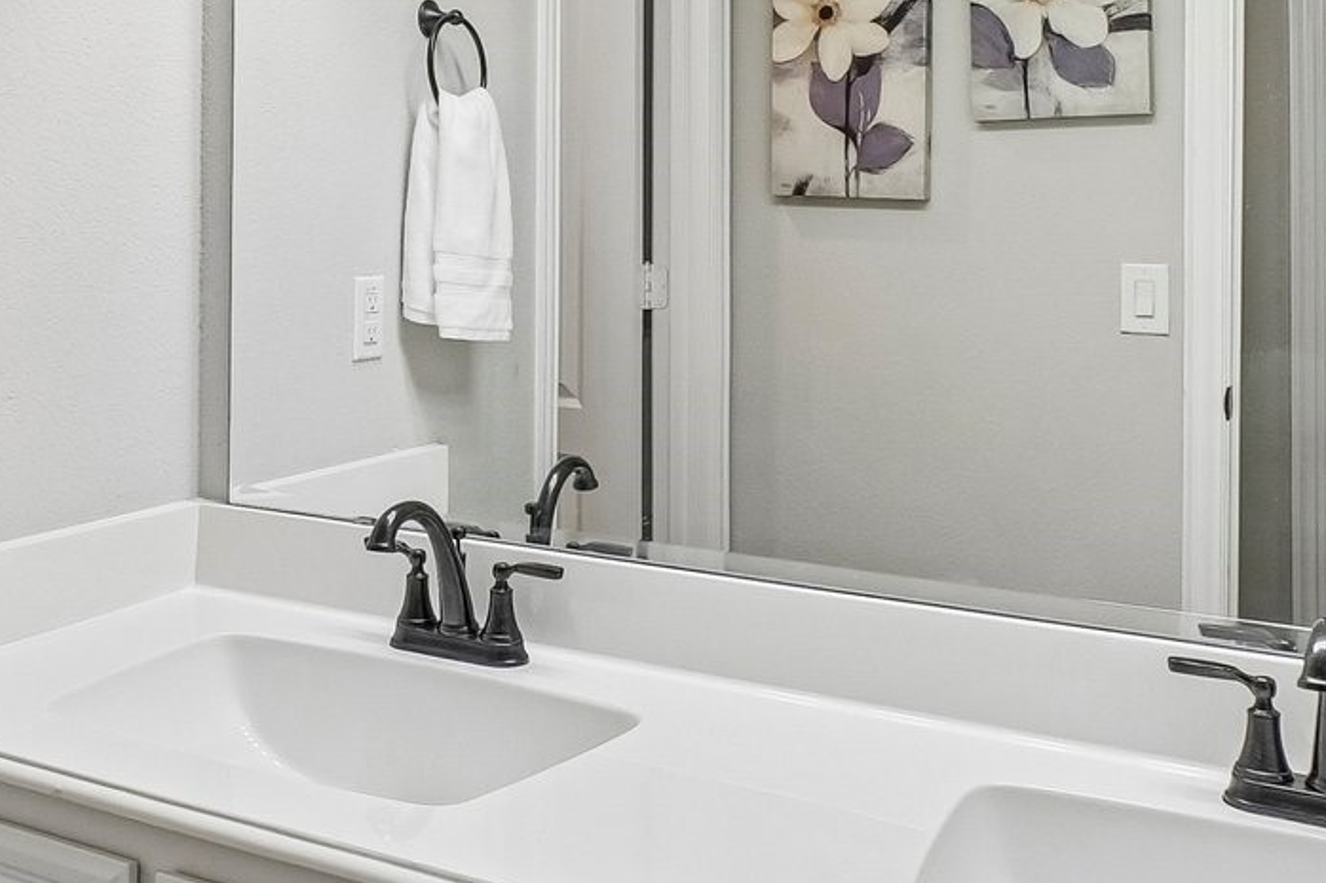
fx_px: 1620
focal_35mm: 44
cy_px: 195
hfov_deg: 44.0
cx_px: 458
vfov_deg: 29.9
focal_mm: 10
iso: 400
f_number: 8
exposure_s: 1/50
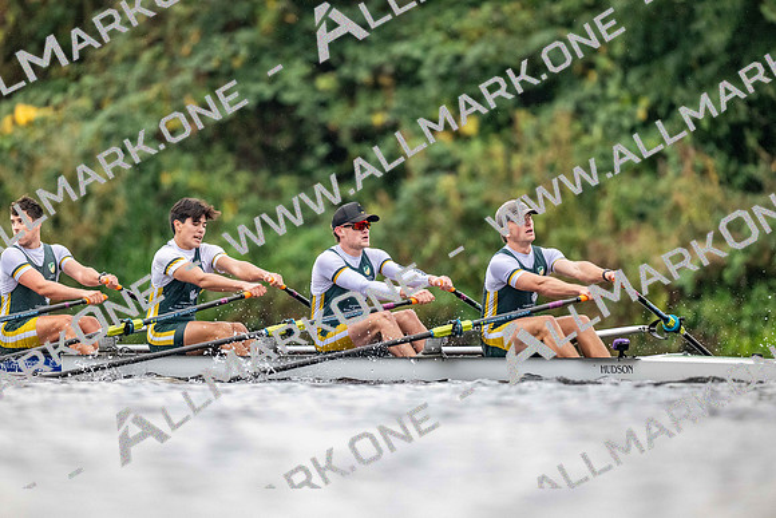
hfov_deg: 3.4
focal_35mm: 600
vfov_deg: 2.3
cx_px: 388
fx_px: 12936
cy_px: 259
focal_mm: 600
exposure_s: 1/2500
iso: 3200
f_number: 4
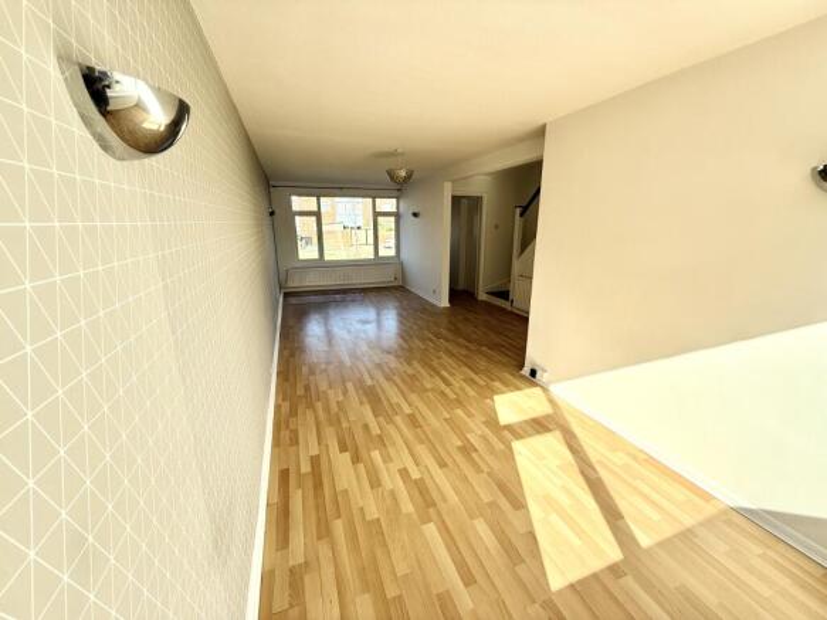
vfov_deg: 85.7
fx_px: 334
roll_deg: -0.2
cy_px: 310
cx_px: 414
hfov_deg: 102.1
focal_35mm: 14
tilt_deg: -15.0
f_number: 2.2
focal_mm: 2.22
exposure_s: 1/554
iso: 64
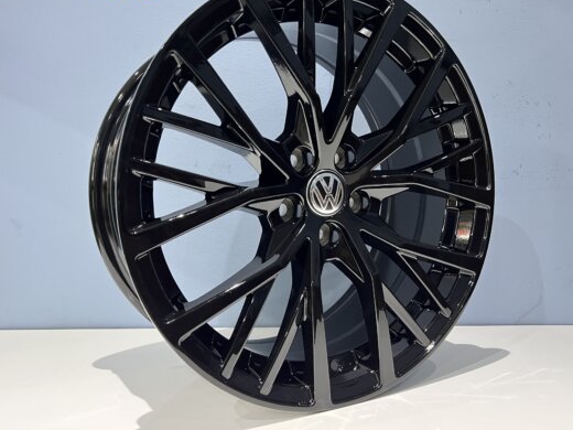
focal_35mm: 30
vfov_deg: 46.8
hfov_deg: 60.0
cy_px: 202
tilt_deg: -2.3
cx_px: 295
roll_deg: +0.1
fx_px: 497
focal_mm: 5.7
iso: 800
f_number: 1.5
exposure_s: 1/25
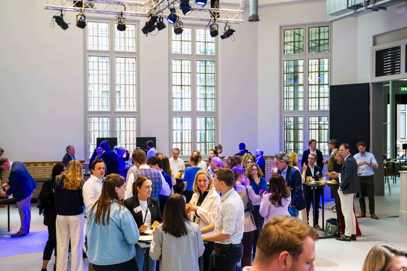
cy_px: 136
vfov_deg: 29.2
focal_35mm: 46
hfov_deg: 42.7
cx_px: 204
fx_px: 520
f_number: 5.6
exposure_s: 1/125
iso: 2000
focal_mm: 46
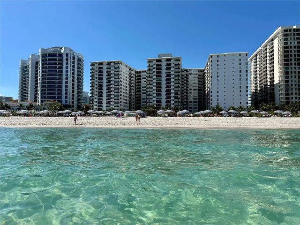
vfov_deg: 56.8
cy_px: 112
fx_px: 208
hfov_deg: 71.6
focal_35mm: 24
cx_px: 150
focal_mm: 6.86
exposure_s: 1/6623
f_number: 1.78
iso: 80
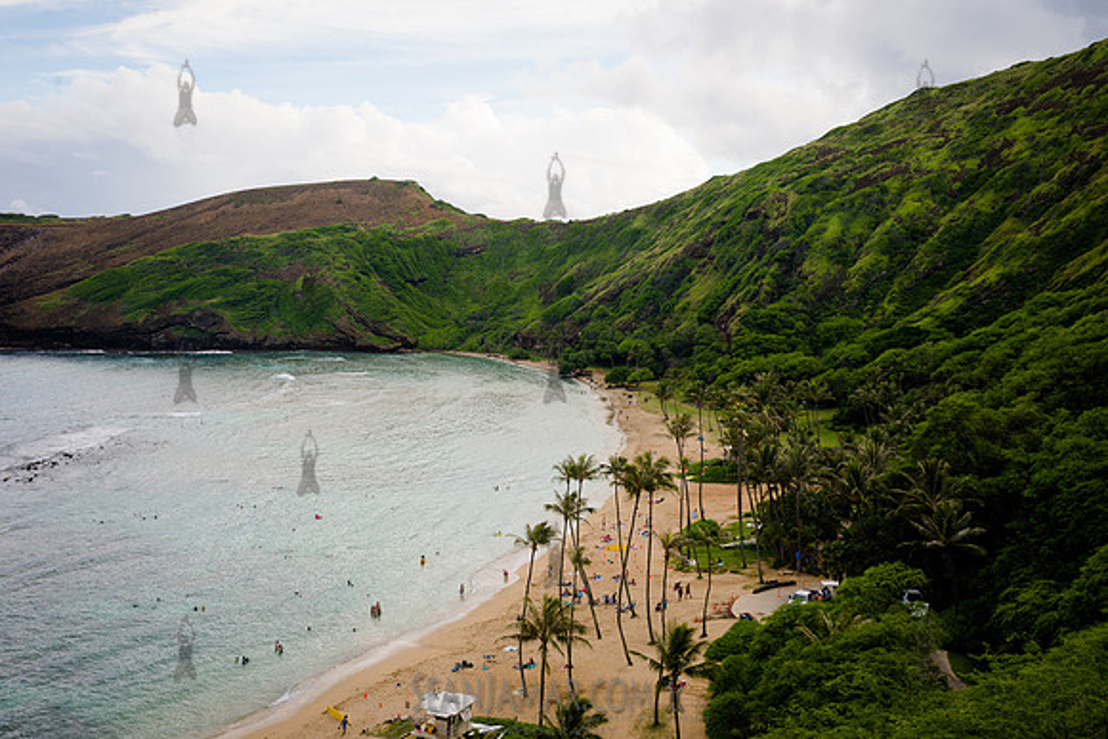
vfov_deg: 37.0
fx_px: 1104
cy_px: 370
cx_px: 554
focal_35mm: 36
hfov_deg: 53.3
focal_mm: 35
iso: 400
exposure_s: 1/80
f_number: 11
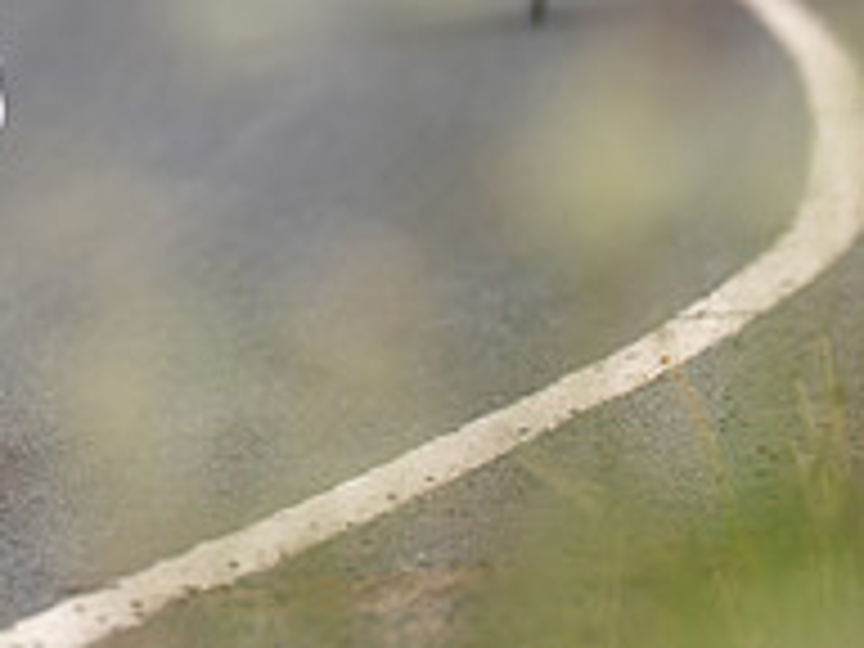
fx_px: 21865
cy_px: -321
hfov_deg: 2.3
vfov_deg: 1.7
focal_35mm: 876
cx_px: -198
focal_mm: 200
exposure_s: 1/1250
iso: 125
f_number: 3.2
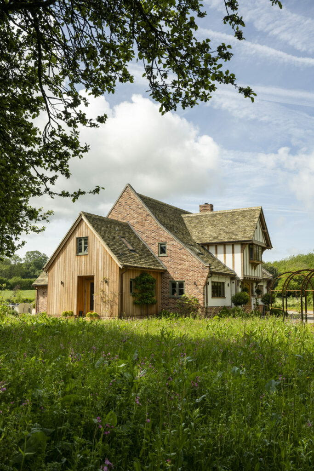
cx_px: 157
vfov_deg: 58.0
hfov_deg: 40.5
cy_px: 236
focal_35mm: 32
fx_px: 425
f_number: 8
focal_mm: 32.5
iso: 64
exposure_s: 1/100
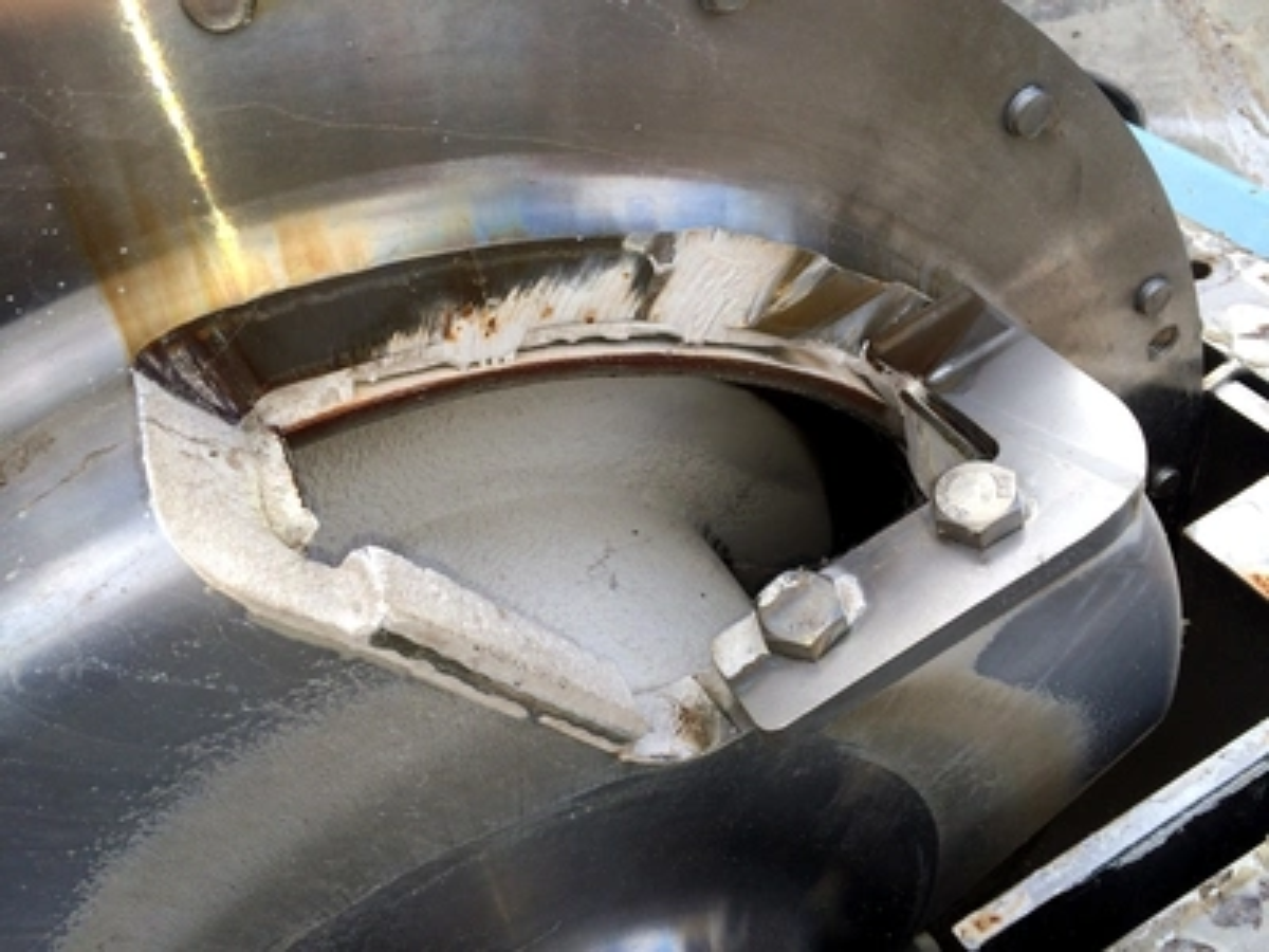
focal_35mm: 29
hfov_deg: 61.7
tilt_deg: -44.9
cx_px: 634
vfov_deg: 48.2
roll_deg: +27.4
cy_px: 476
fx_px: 1063
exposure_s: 1/912
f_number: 2.2
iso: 32
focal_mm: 4.15
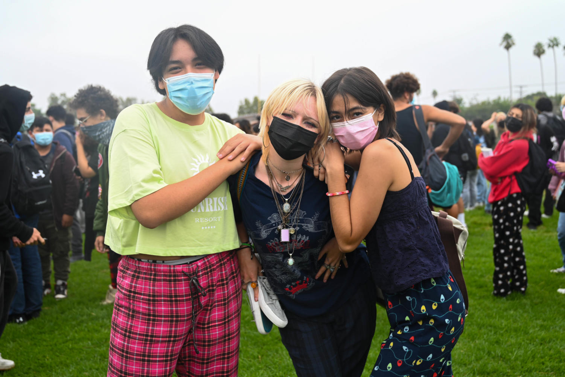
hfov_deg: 48.4
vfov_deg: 33.4
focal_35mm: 40
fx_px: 628
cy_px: 188
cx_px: 282
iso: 100
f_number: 4
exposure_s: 1/100
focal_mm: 40
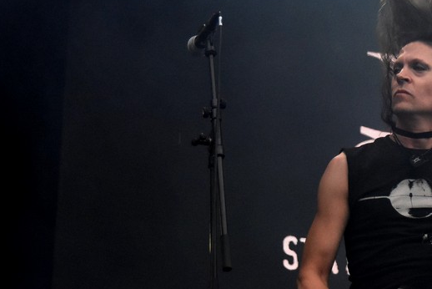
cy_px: 193
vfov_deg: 11.0
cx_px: 345
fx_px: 1501
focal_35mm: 125
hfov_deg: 16.3
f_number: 2.8
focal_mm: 36
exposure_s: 1/6400
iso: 2000
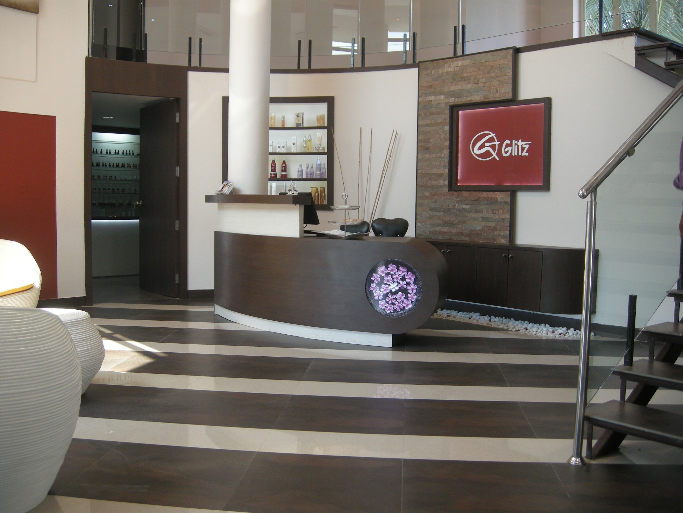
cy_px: 256
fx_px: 691
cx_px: 342
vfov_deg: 40.7
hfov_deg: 52.6
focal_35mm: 35
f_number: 2.7
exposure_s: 1/61.7
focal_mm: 7.5
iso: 135
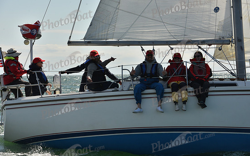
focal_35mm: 160
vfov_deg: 8.2
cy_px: 78
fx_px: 1090
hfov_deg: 13.1
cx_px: 128
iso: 320
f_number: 11
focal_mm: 150
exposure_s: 1/800
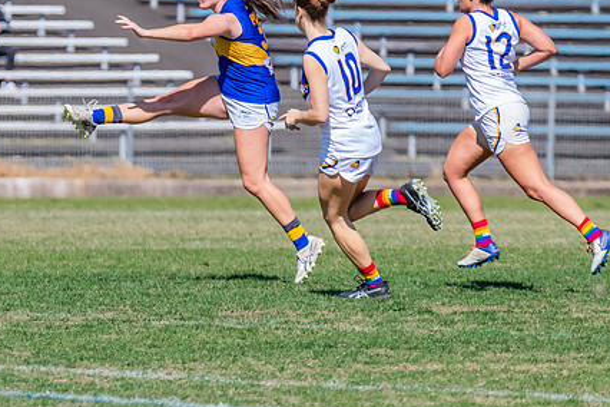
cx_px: 77
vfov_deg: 1.7
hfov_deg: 2.5
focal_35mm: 833
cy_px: 144
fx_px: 14114
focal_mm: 460
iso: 800
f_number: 10
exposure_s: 1/1600
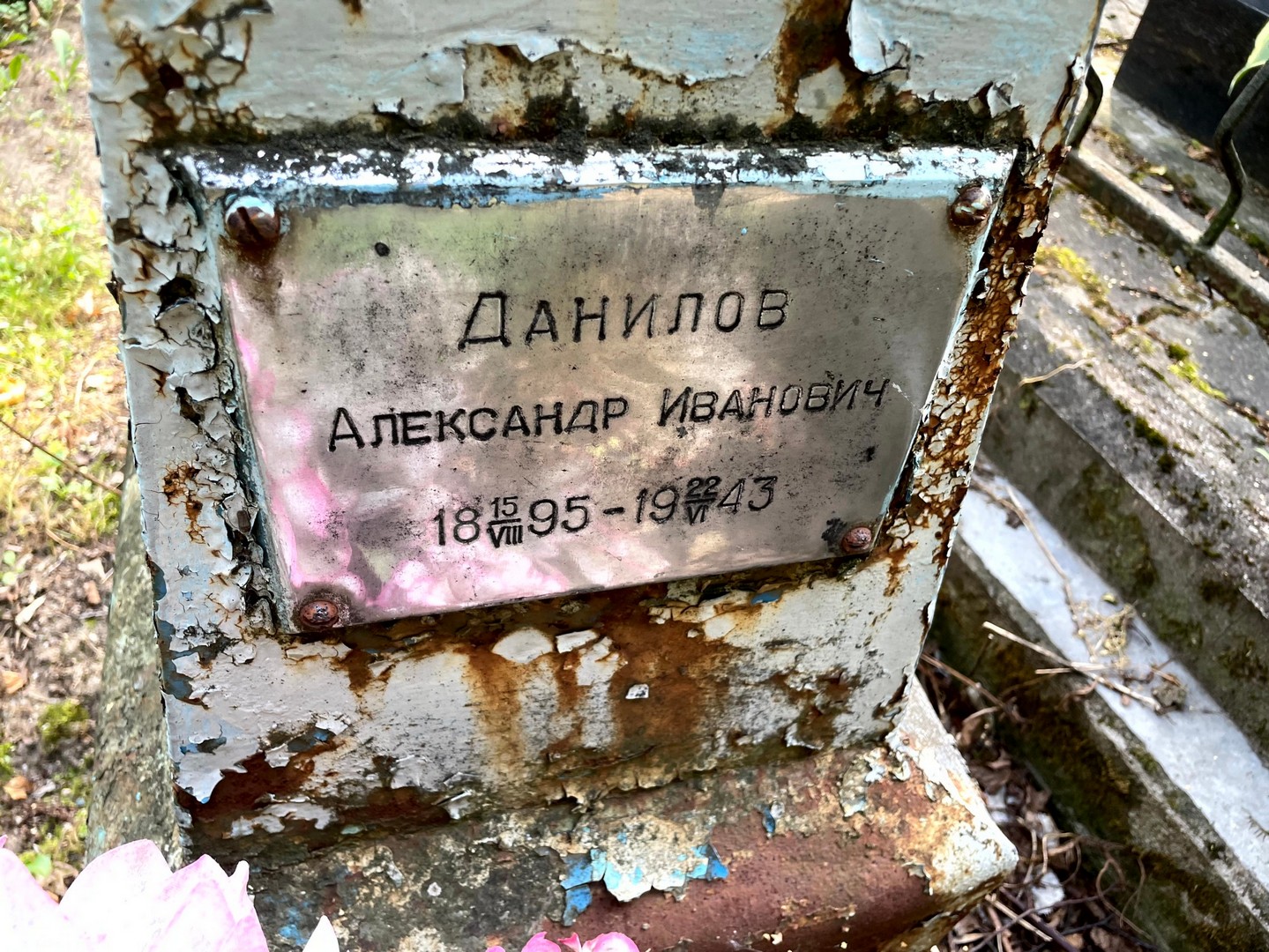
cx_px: 634
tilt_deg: -47.2
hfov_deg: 67.3
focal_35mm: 26
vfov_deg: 53.1
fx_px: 953
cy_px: 476
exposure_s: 1/121
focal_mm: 4.2
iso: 64
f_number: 1.6
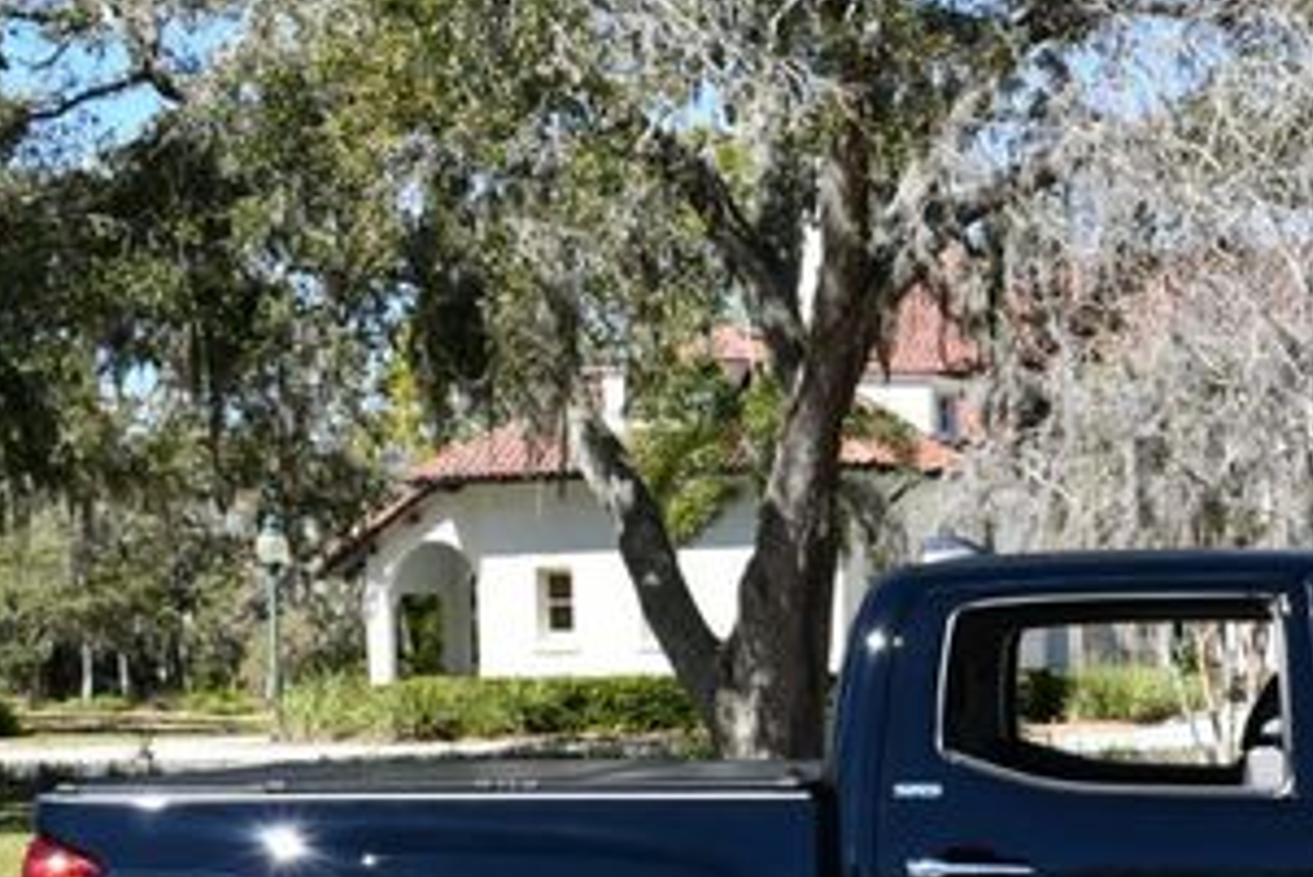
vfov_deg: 16.0
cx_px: 1274
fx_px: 3101
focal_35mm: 85
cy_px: 644
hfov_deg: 23.1
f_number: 8
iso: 140
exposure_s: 1/250
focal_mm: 20
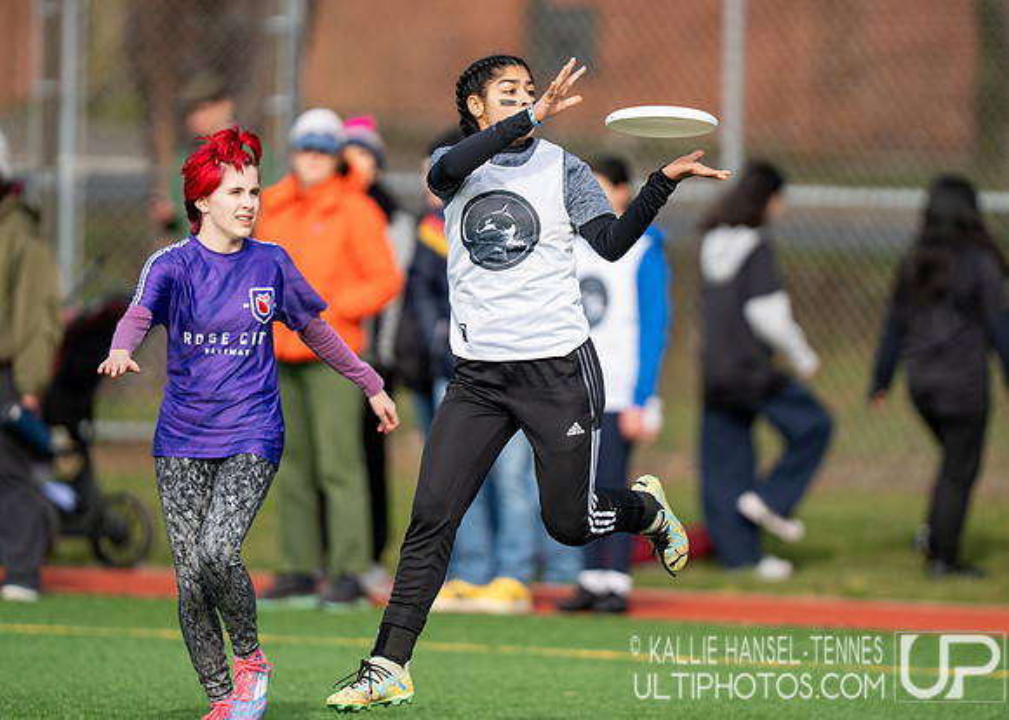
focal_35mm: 513
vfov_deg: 2.8
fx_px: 14700
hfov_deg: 3.9
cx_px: 633
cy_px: 338
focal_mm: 400
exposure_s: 1/2500
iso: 250
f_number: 2.8
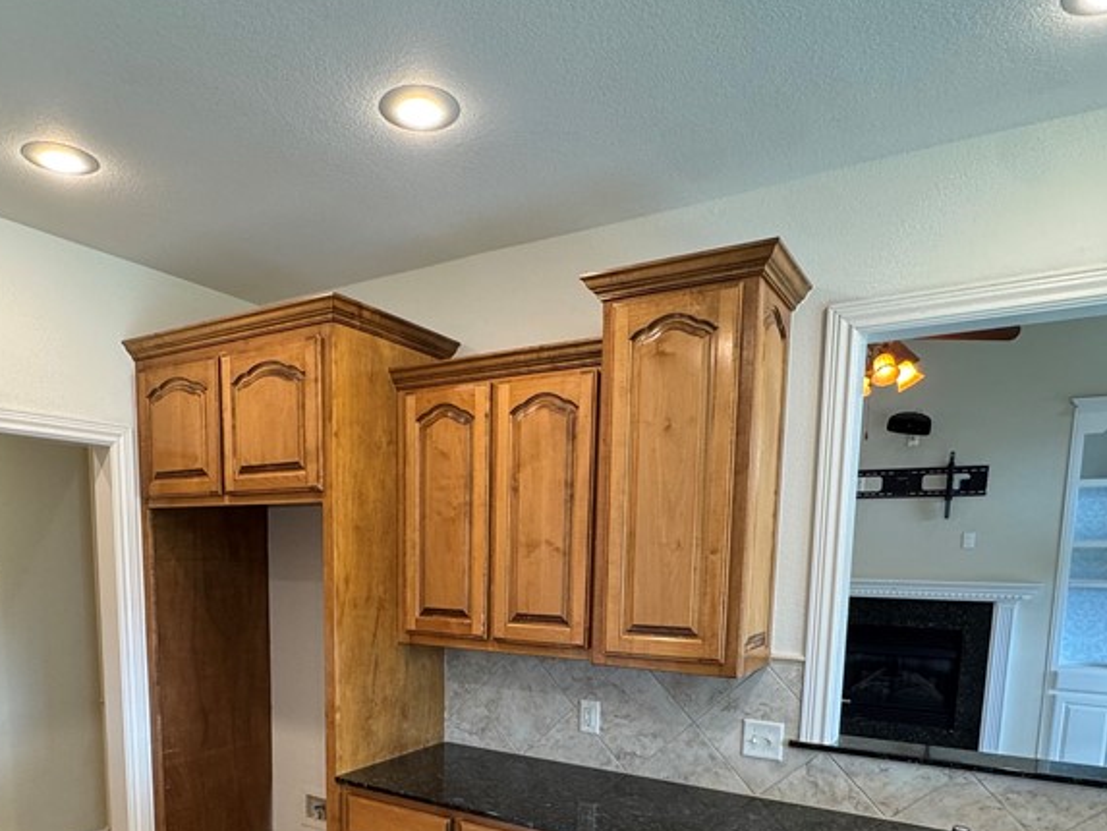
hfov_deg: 68.9
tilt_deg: -8.1
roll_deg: -1.0
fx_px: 800
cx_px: 466
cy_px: 655
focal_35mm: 25
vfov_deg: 51.7
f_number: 2.2
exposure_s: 1/60
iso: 200
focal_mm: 2.22
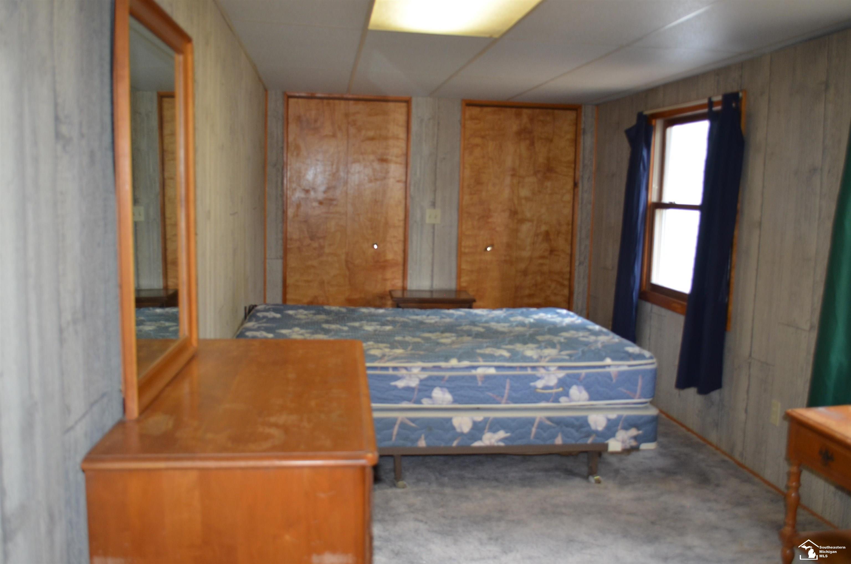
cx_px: 426
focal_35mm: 33
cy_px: 282
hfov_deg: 57.3
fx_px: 778
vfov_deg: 39.8
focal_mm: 22
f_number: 3.8
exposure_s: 1/60
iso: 640
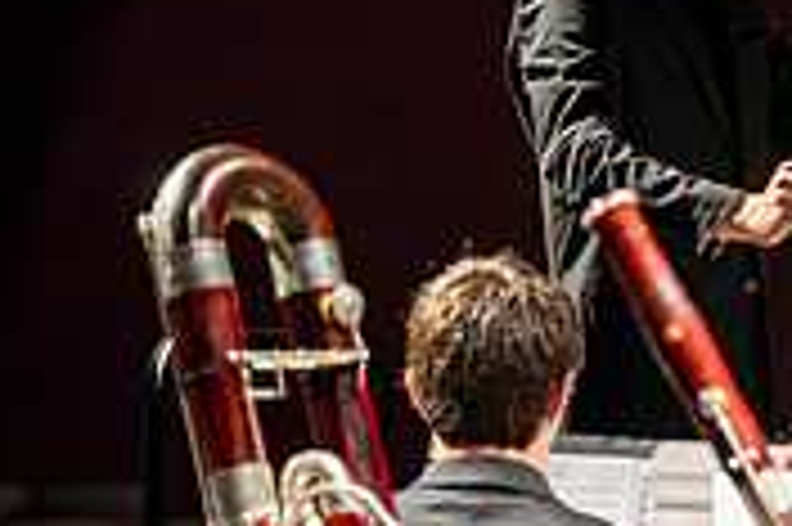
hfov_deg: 5.6
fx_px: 7978
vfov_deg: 3.8
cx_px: 1134
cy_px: 232
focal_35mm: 363
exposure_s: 1/640
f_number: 2.8
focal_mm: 110
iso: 16000
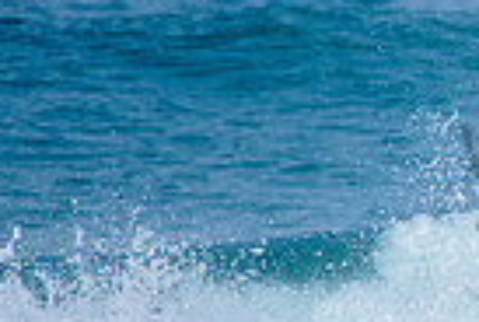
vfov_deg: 0.7
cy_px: 149
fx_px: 28136
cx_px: 822
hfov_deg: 1.0
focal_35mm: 2110
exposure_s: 1/2000
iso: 180
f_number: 5.6
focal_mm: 500
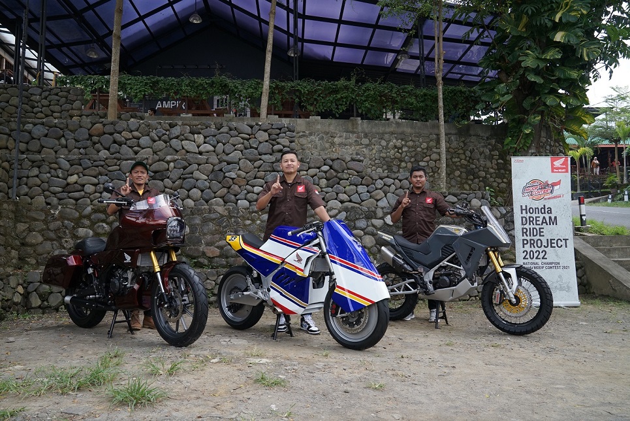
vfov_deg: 49.6
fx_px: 455
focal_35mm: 26
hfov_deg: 69.4
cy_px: 210
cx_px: 315
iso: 640
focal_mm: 26
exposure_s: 1/125
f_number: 9
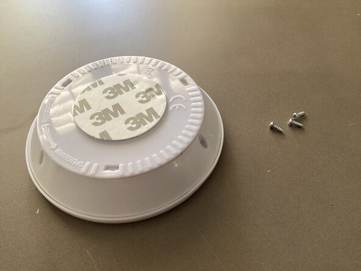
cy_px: 136
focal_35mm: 31
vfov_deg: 45.4
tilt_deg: -51.4
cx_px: 180
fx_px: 323
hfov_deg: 58.4
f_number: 2.4
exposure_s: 1/50
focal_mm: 3.3
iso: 200
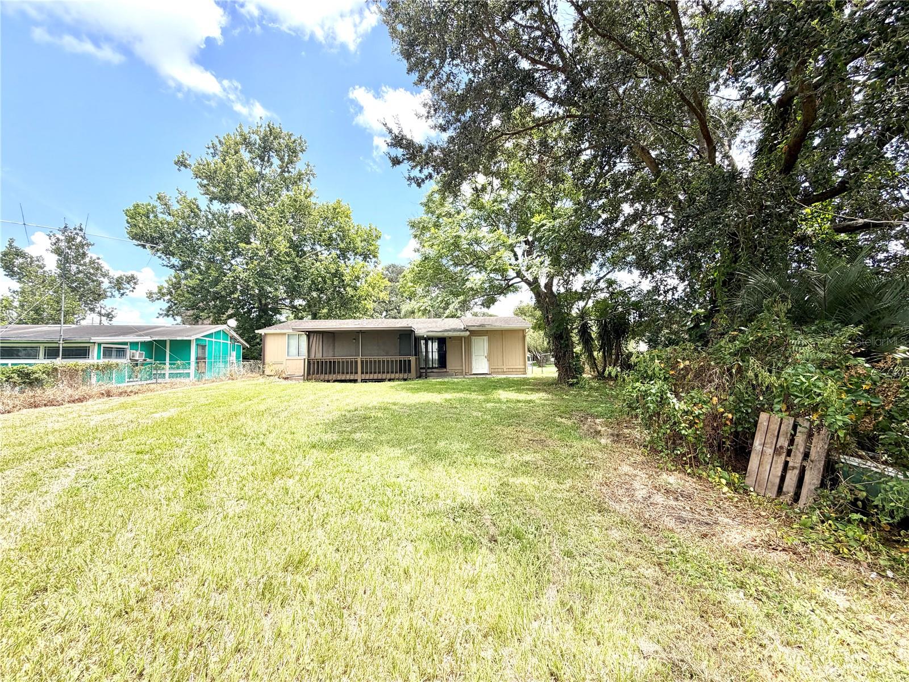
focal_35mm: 14
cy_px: 341
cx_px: 454
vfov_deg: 85.7
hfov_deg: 102.1
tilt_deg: +2.1
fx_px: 368
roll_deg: +1.0
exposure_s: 1/717
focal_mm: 2.22
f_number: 2.2
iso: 40
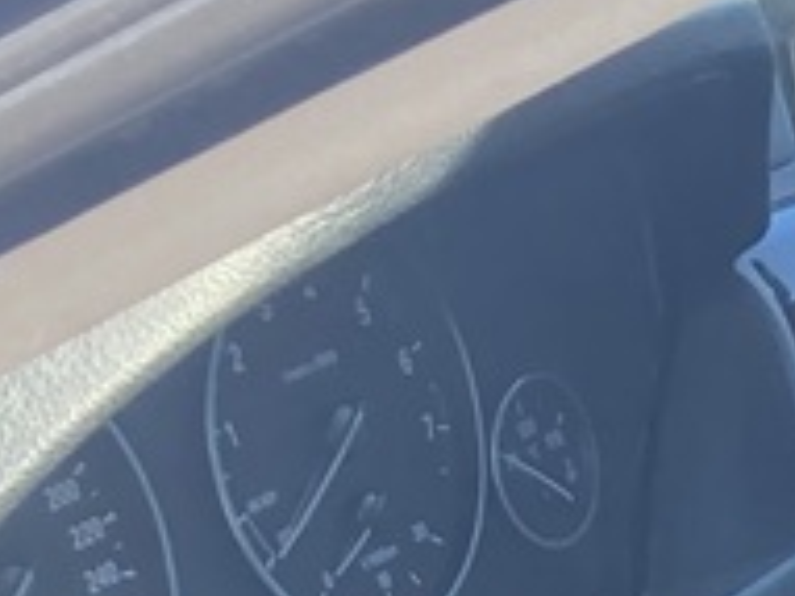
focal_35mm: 211
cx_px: 2256
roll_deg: -7.1
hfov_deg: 8.2
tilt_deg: -34.3
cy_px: 1771
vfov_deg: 6.4
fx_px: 4843
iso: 25
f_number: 1.8
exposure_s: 1/120
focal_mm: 3.99
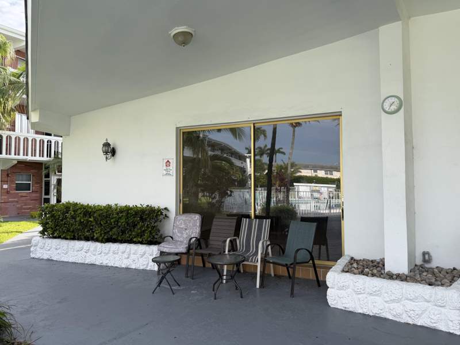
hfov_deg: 71.6
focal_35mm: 24
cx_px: 230
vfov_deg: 56.8
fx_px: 319
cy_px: 172
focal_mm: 6.76
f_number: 1.78
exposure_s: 1/649
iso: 80
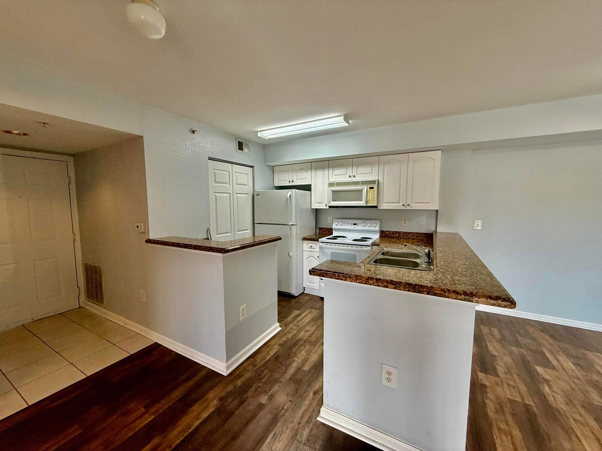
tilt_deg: -4.6
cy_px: 226
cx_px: 301
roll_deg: +0.5
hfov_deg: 102.1
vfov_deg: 85.7
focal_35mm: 14
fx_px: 243
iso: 160
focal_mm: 2.22
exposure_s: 1/120
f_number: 2.2
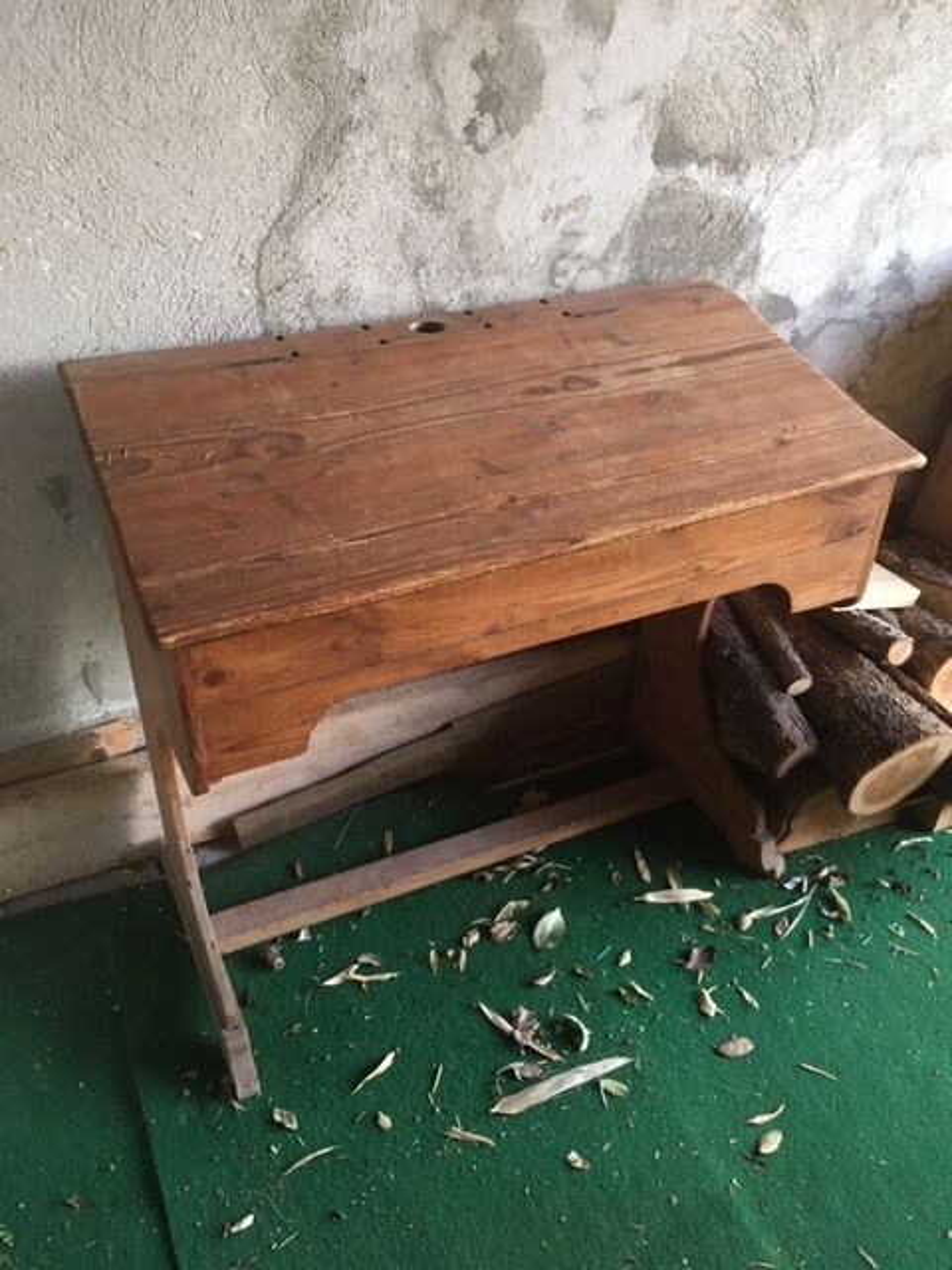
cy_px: 635
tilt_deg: -37.7
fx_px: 1063
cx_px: 476
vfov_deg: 61.7
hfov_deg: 48.2
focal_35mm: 29
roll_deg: -0.4
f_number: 2.2
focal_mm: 4.15
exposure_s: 1/33
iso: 160
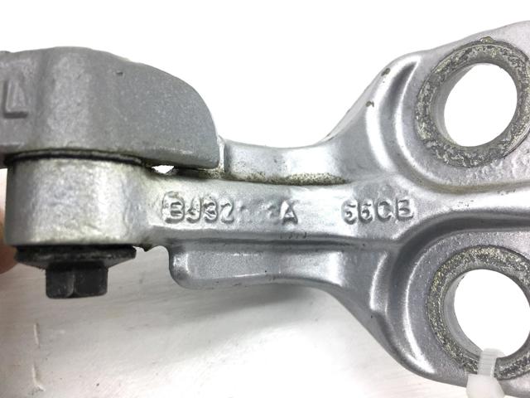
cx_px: 265
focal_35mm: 29
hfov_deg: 61.7
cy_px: 199
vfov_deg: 48.2
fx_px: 444
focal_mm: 4.15
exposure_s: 1/180
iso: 25
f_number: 2.2
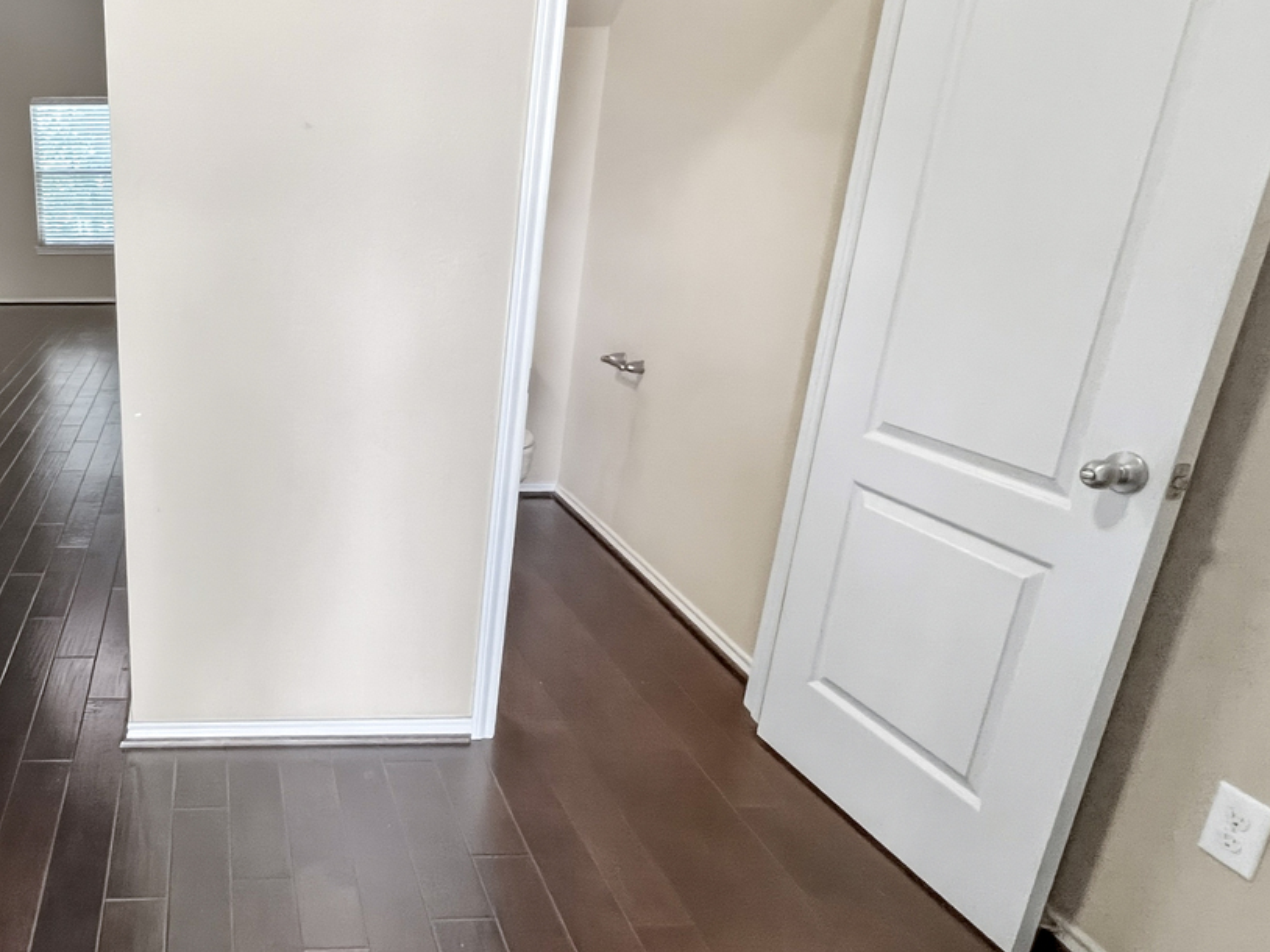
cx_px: 223
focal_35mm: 23
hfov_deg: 66.0
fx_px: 844
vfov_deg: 58.9
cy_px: 471
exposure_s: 1/60
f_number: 1.8
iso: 400
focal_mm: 1.6
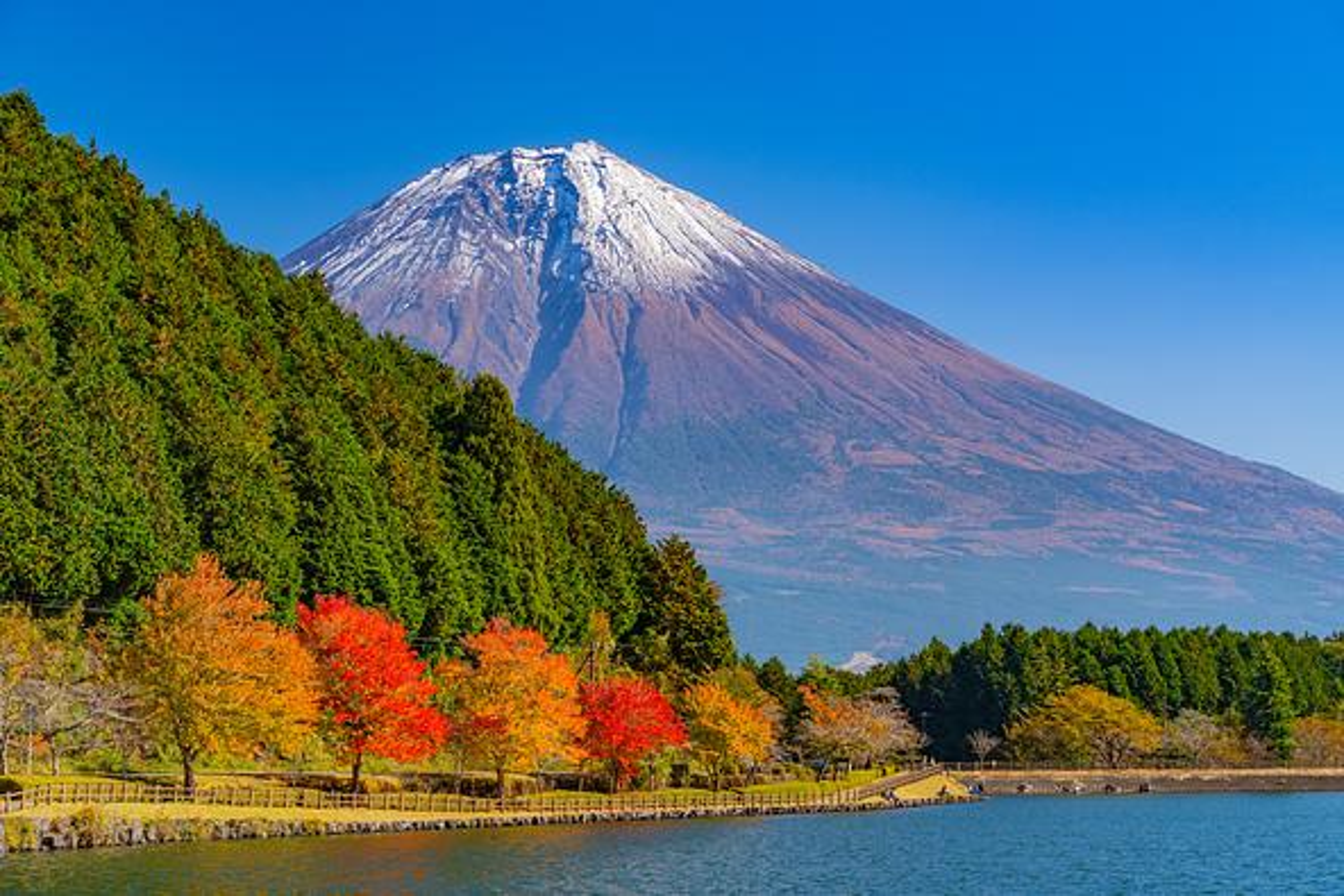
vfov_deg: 17.5
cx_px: 672
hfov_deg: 26.0
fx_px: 2913
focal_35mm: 78
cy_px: 448
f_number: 10
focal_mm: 78
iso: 100
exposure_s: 1/50
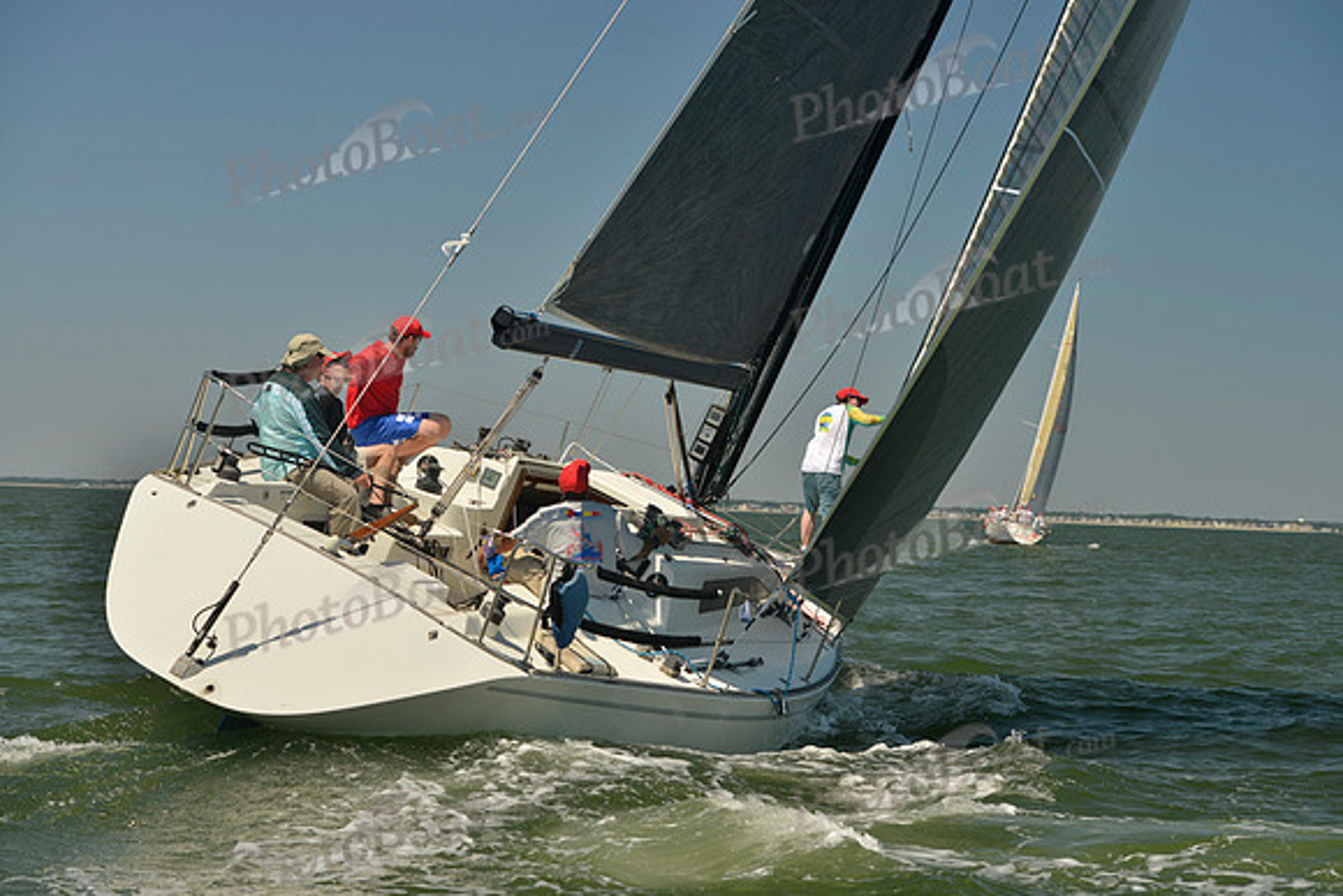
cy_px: 448
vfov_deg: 19.5
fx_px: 2612
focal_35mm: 70
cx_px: 672
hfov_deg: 28.8
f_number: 7.1
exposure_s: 1/640
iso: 200
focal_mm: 70
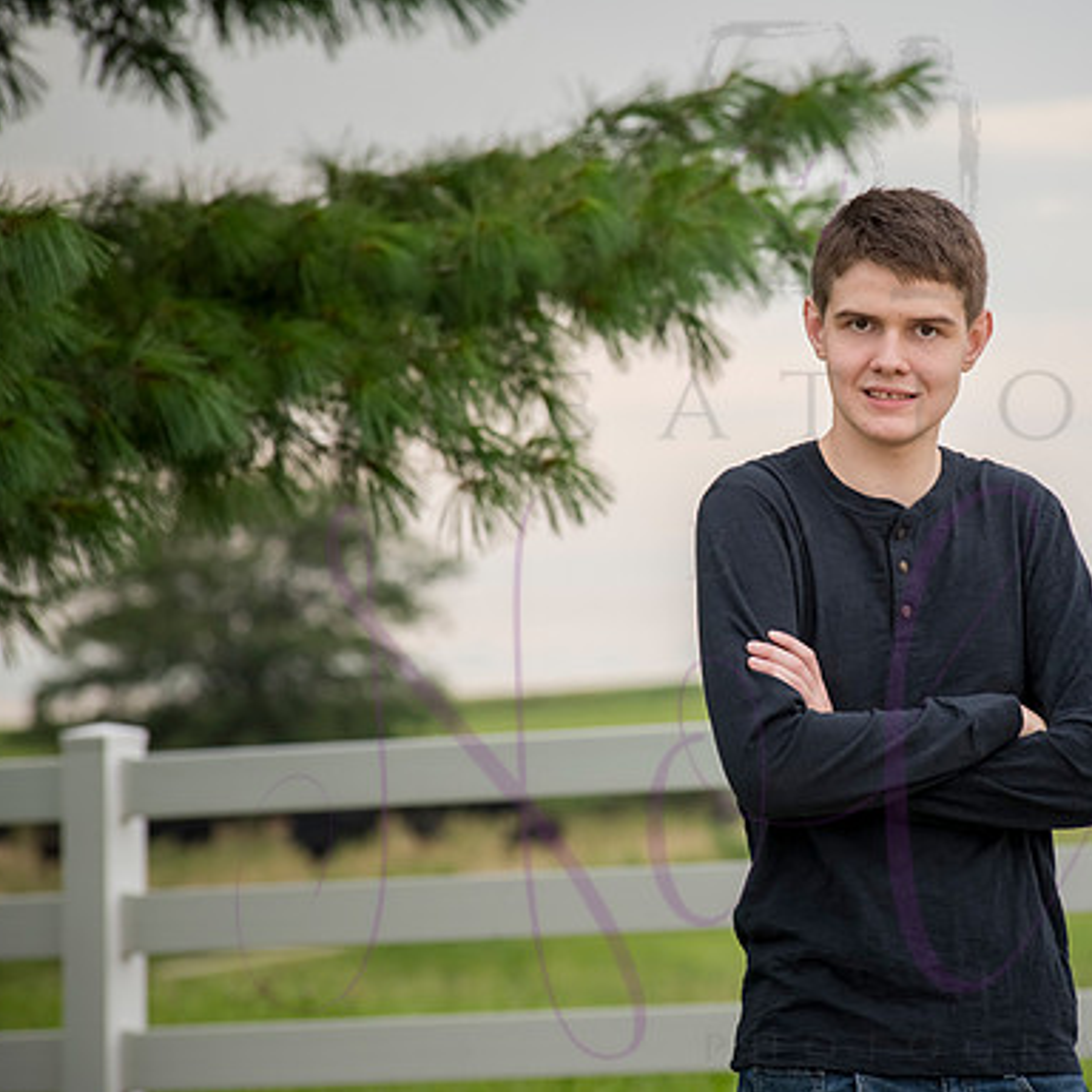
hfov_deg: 6.8
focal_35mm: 257
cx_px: 805
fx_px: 9172
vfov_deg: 6.8
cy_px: 545
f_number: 8
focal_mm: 200
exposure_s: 1/320
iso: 640
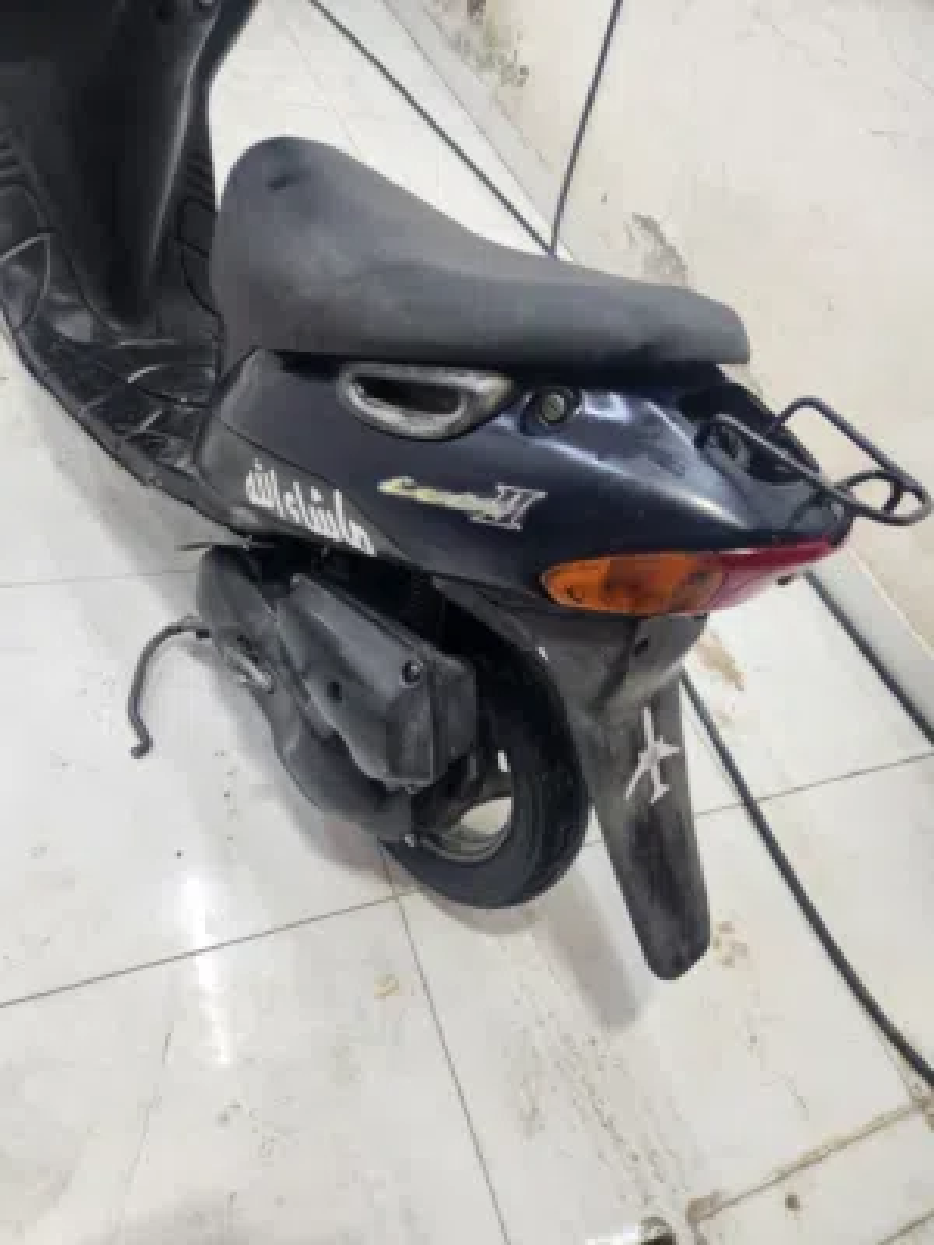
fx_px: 827
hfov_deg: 58.9
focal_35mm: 23
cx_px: 467
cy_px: 622
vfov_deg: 73.9
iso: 125
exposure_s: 1/100
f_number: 1.8
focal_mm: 5.4
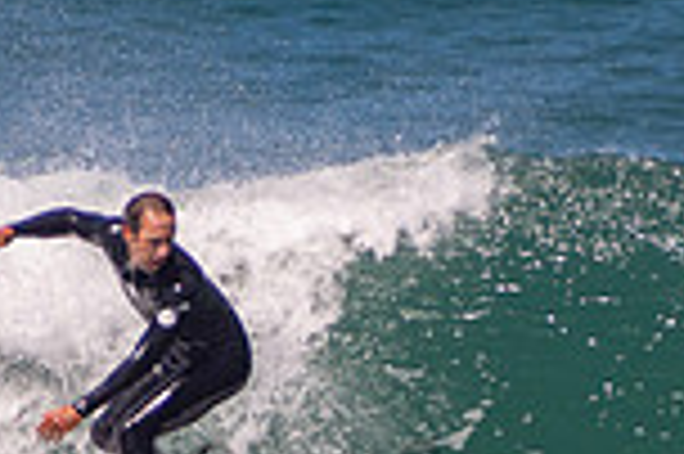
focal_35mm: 2296
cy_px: 474
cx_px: 374
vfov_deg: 0.6
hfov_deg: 0.9
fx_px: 43576
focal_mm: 400
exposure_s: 1/1250
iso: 180
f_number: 5.6
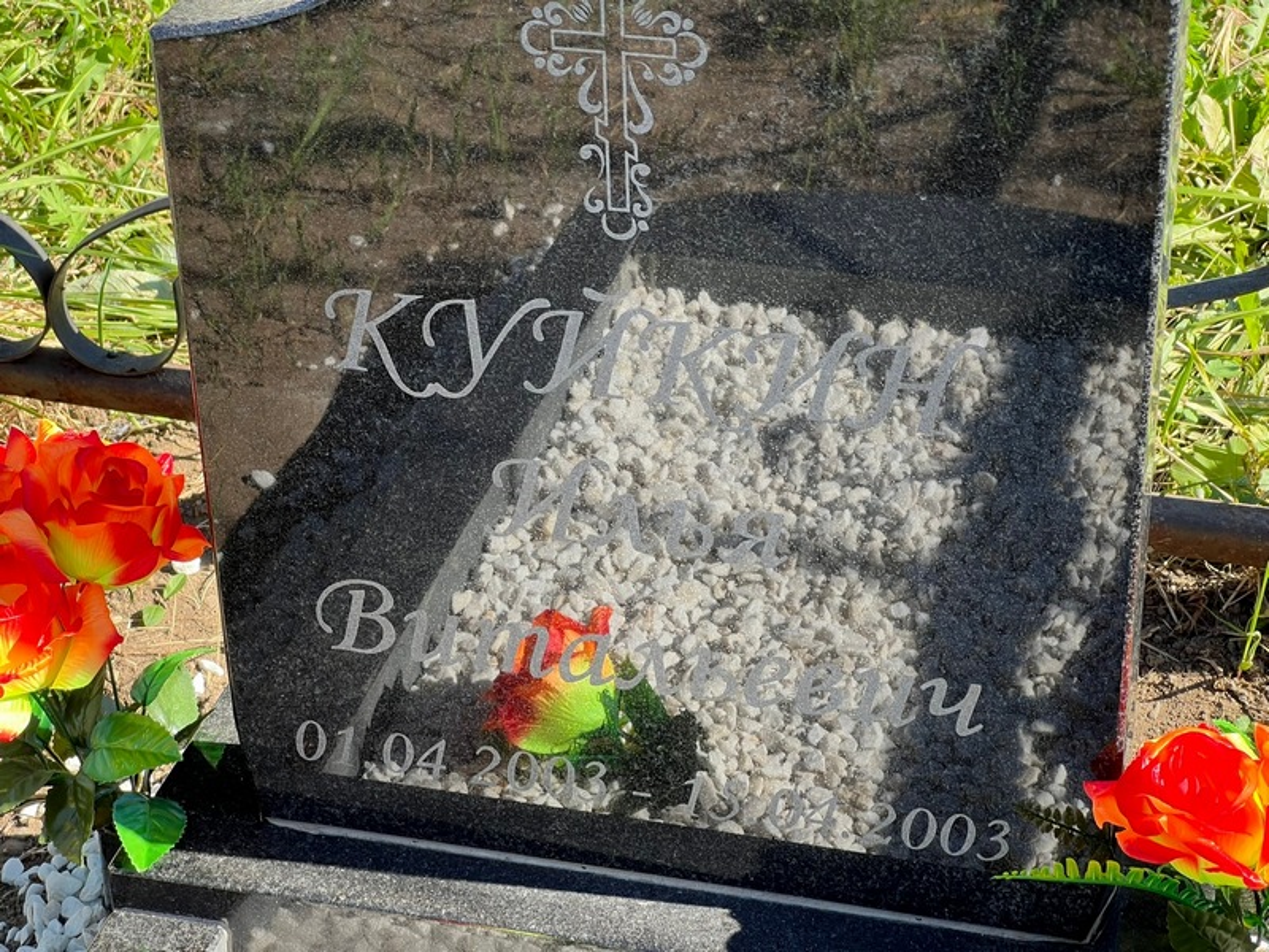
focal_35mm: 77
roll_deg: +2.2
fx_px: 2823
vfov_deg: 19.1
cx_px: 634
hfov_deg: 25.3
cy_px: 476
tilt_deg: -32.1
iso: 32
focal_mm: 9
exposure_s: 1/127
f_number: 2.8
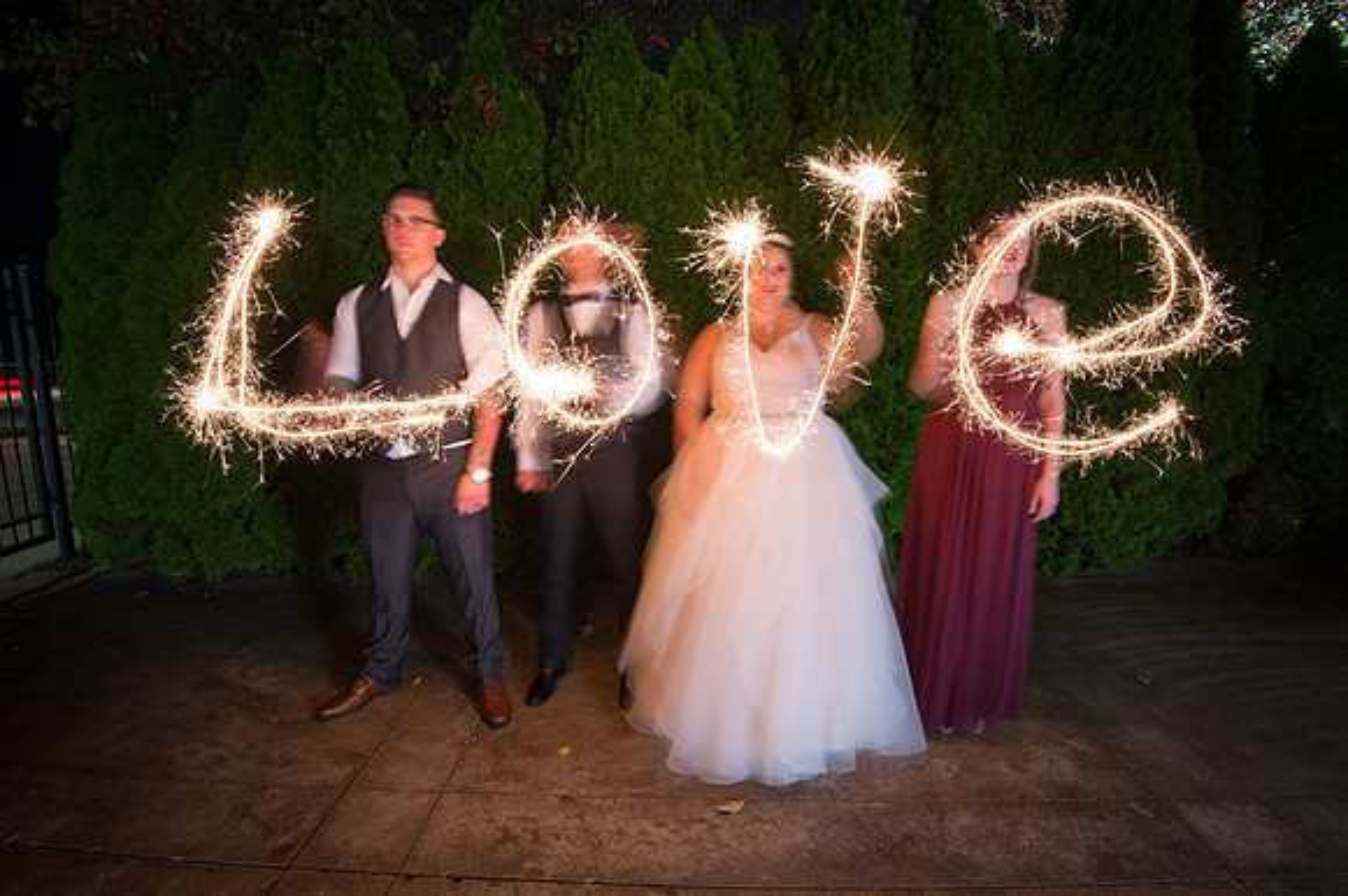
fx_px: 636
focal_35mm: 17
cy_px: 448
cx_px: 674
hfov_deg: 93.3
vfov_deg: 70.4
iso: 800
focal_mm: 17
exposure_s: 4
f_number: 8
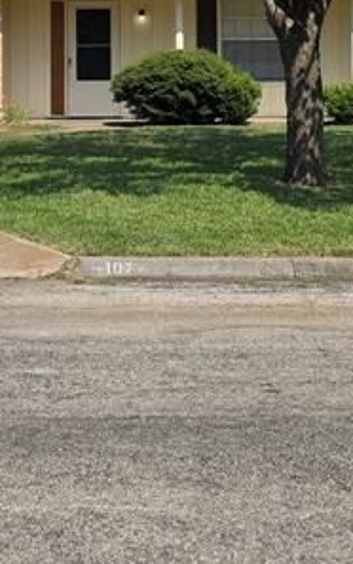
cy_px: 34
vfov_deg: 23.8
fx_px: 1291
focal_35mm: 84
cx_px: 123
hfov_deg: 15.5
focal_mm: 6.3
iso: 80
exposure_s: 1/7626
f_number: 1.7
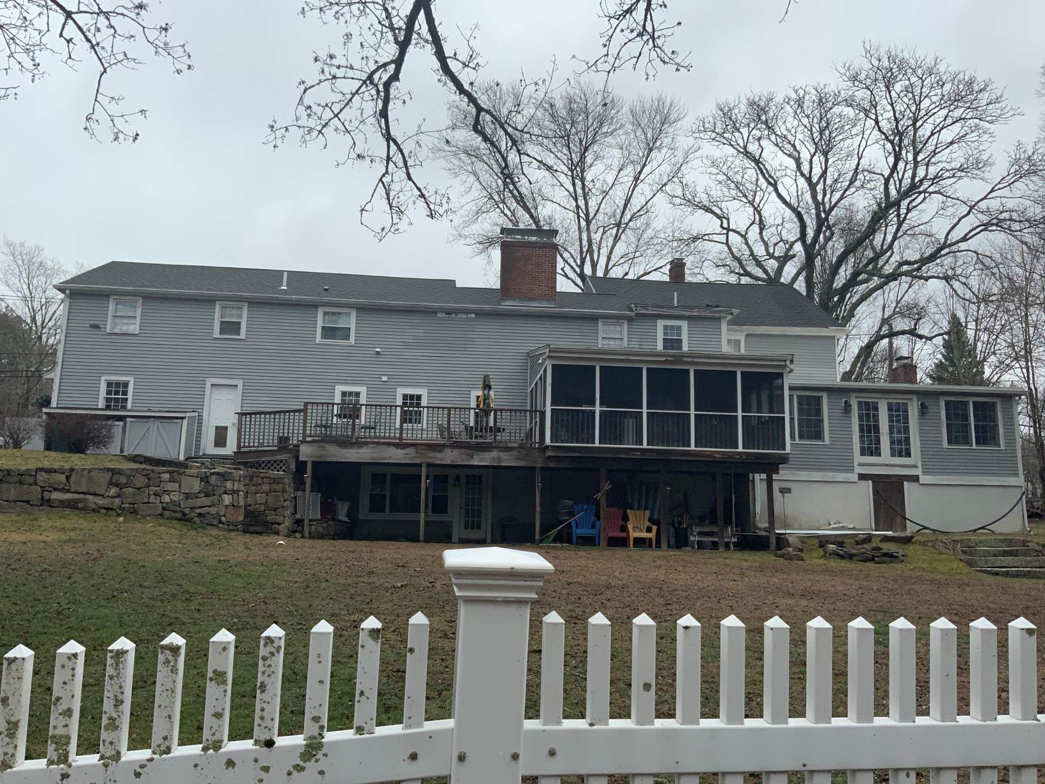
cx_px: 522
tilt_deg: +10.7
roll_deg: -0.1
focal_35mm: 29
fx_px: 875
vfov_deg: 48.2
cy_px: 392
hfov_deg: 61.7
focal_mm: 3
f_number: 1.8
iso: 16
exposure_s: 1/1451
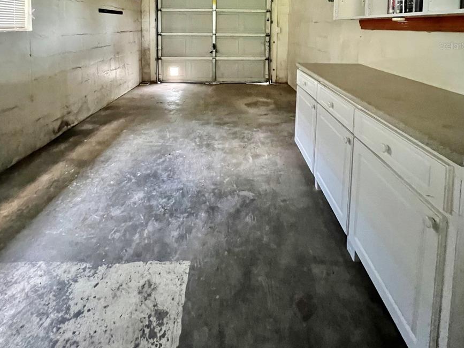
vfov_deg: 62.1
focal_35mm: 18
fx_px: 241
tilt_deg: -1.6
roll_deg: -0.9
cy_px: 46
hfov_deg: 87.8
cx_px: 237
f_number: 1.8
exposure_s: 1/41
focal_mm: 1.57
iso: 1000
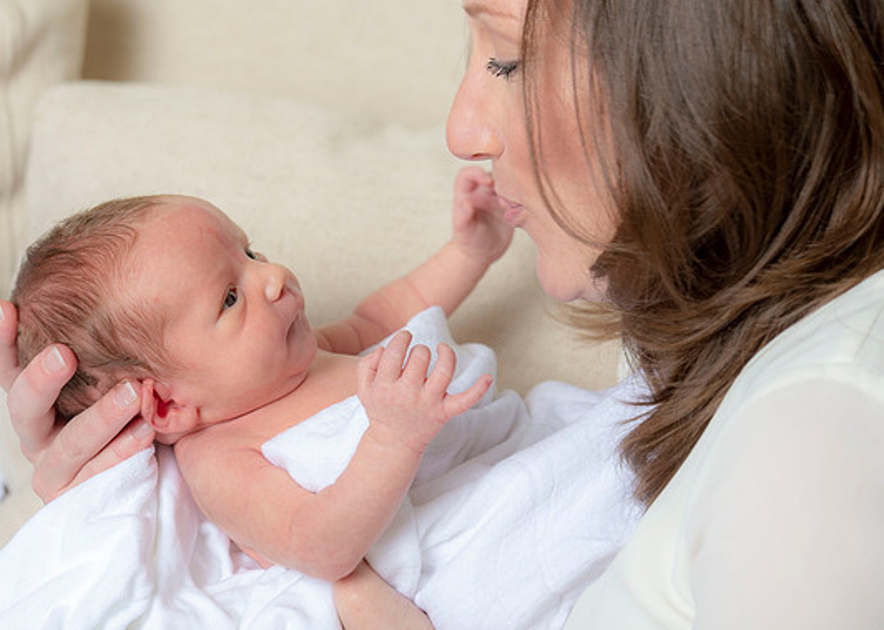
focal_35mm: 148
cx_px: 304
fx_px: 3712
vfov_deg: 9.7
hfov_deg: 13.6
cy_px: 336
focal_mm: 112
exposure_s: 1/160
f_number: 5.6
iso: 200
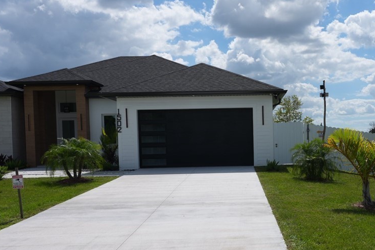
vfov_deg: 32.4
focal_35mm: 41
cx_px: 261
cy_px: 166
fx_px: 427
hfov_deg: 46.4
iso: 100
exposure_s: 1/500
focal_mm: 28
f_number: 8
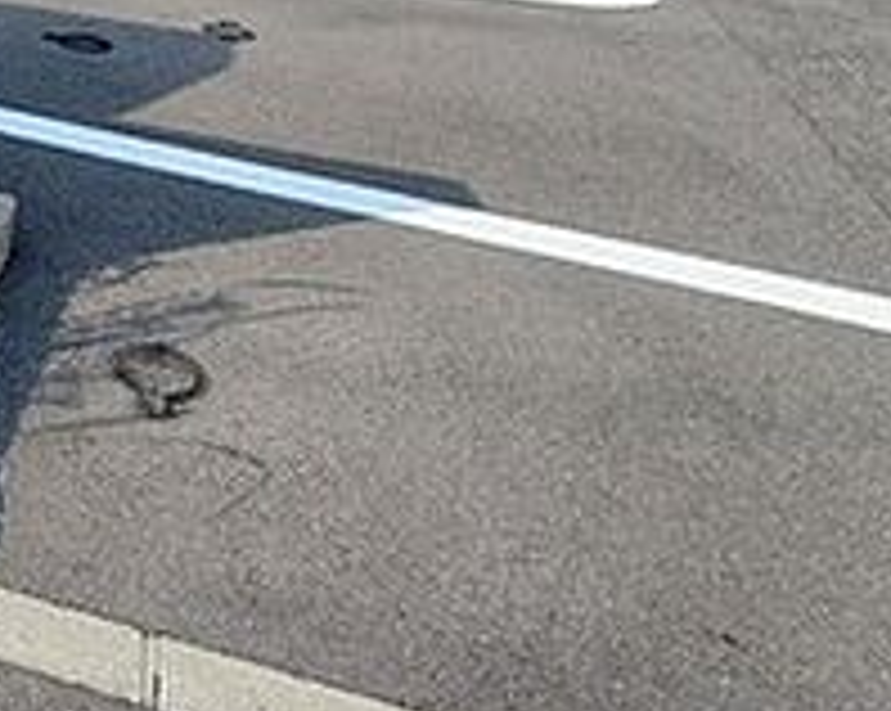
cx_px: -320
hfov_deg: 31.8
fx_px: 1080
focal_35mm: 41
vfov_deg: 33.6
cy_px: 14
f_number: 2.2
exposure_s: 1/470
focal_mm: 1.8
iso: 50
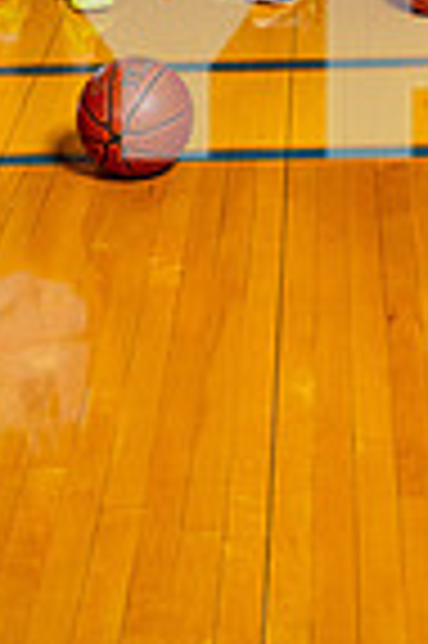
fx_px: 1966
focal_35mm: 110
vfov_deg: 17.0
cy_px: -293
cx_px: 284
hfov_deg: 12.4
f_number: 8
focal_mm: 35
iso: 400
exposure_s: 1/250
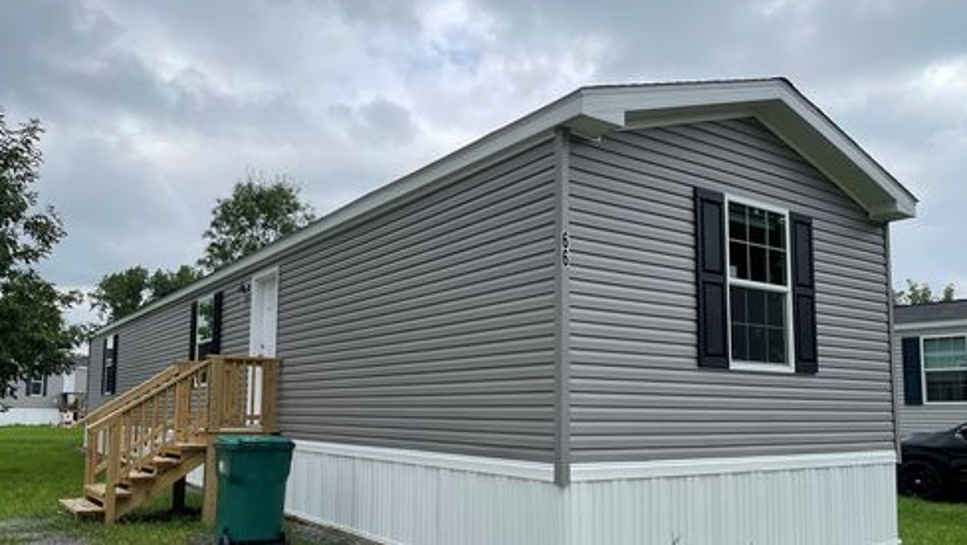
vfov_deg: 39.9
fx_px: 744
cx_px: 474
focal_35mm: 29
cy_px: 348
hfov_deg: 66.0
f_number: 1.6
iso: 32
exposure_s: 1/3401
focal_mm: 4.2
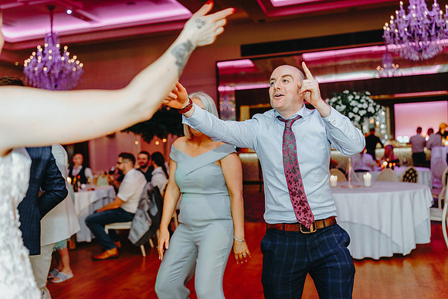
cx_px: 224
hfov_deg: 54.4
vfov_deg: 37.9
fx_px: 436
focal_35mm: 35
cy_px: 150
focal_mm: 35
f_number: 2
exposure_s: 1/250
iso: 1250
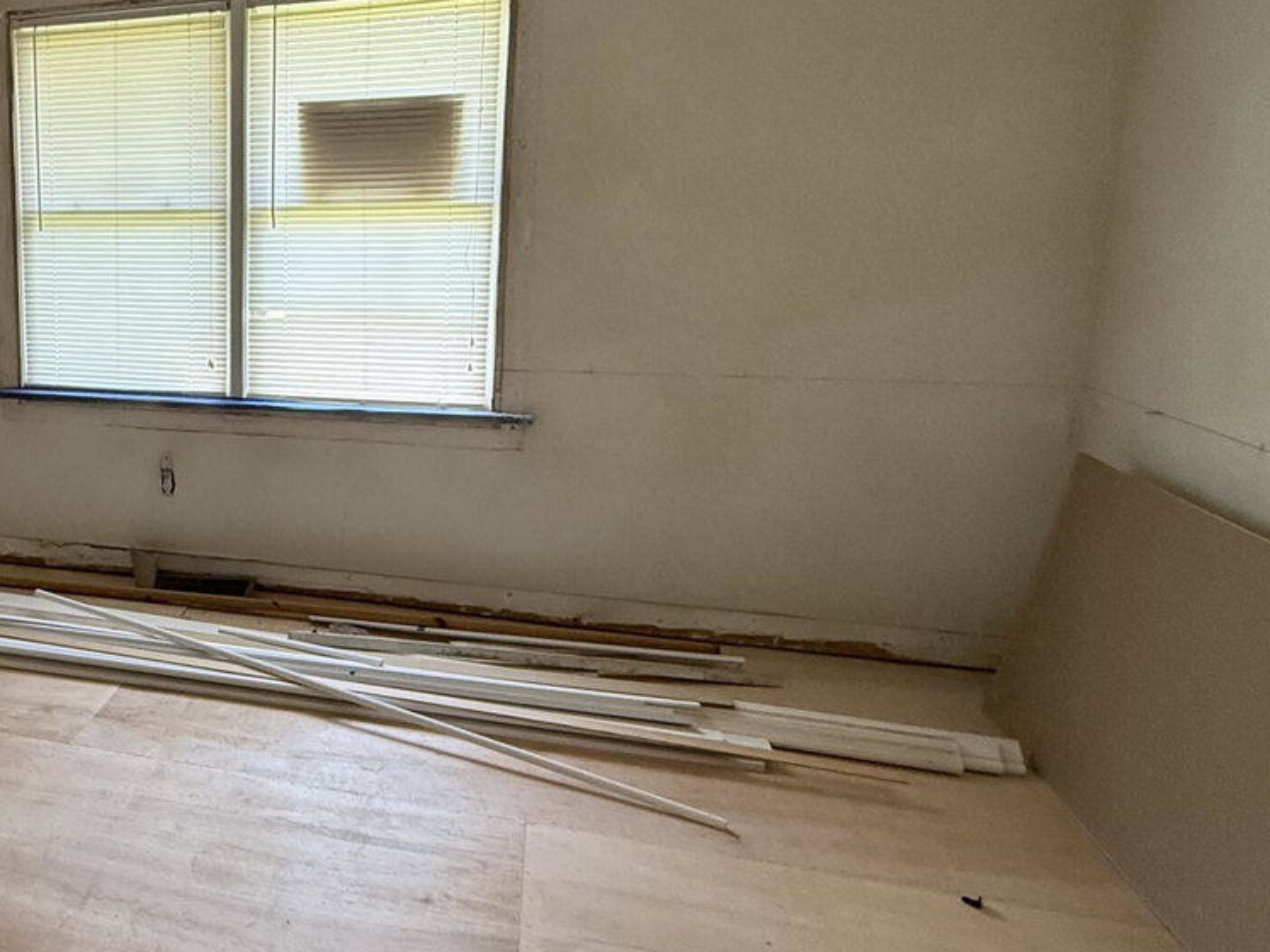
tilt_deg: -12.8
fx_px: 1100
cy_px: 406
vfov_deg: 46.6
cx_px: 119
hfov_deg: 52.5
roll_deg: +1.8
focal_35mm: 30
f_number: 2.2
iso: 160
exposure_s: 1/99
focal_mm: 2.22
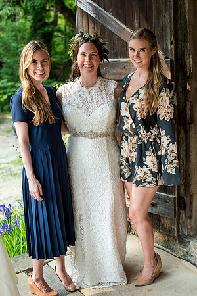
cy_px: 148
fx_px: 410
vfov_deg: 39.6
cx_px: 98
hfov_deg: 27.0
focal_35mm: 50
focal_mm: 50
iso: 640
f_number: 3.5
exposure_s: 1/800
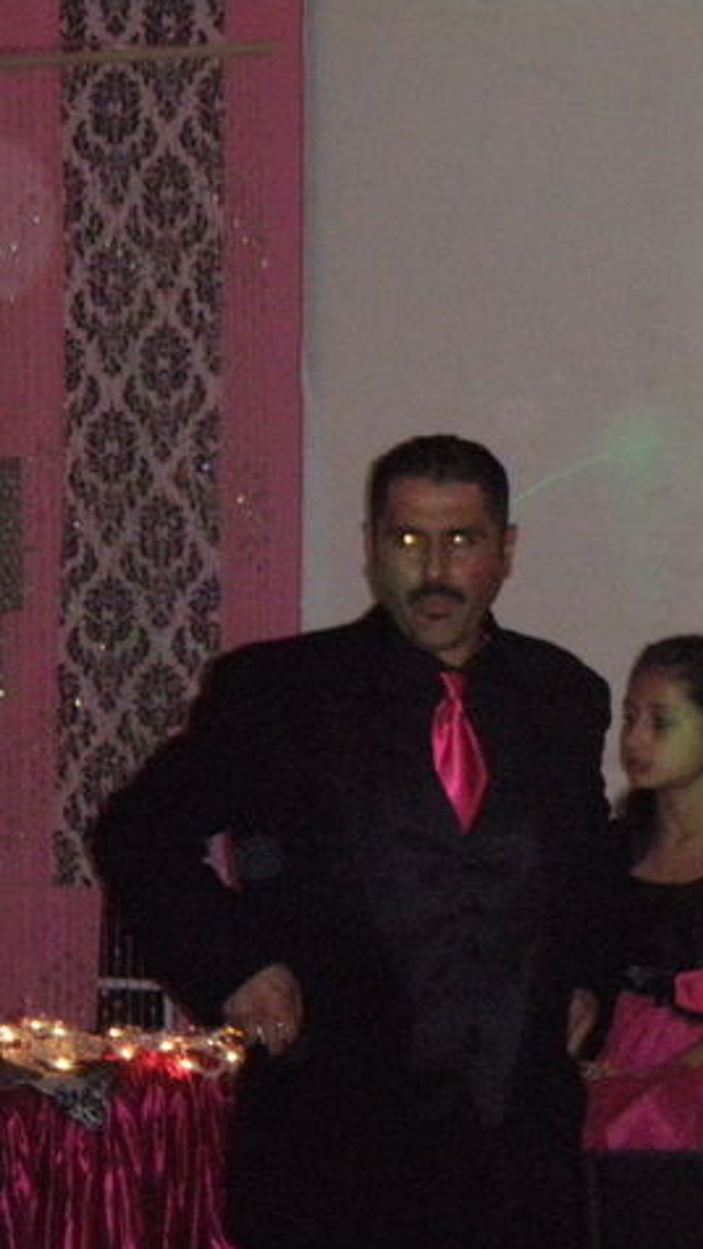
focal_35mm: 151
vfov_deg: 14.2
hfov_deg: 8.0
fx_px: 5000
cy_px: 624
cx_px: 797
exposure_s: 1/80
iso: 800
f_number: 4.8
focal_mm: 18.28
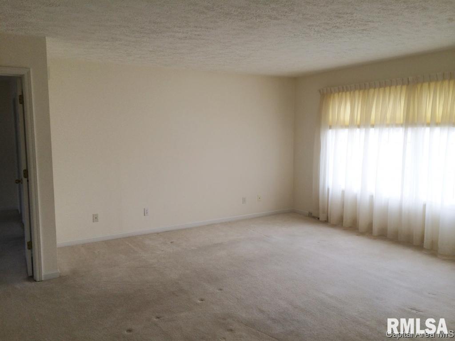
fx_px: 395
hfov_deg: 59.9
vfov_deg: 46.8
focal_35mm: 30
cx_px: 228
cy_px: 170
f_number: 2.2
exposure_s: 1/60
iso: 50
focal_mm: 4.12
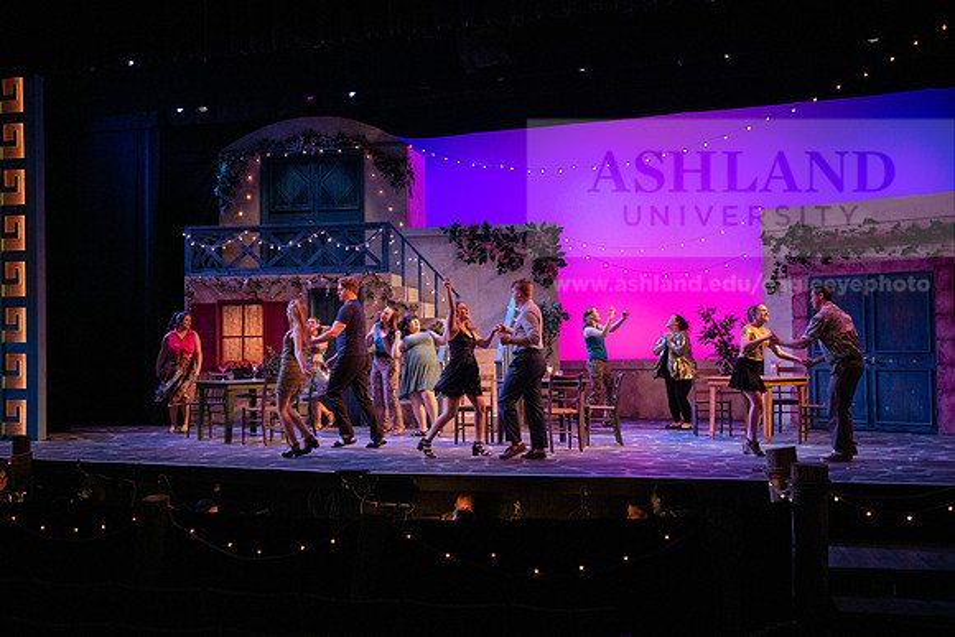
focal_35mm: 42
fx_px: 1114
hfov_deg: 46.4
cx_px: 478
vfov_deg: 31.9
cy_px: 318
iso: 4000
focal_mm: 42
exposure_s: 1/250
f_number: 3.2
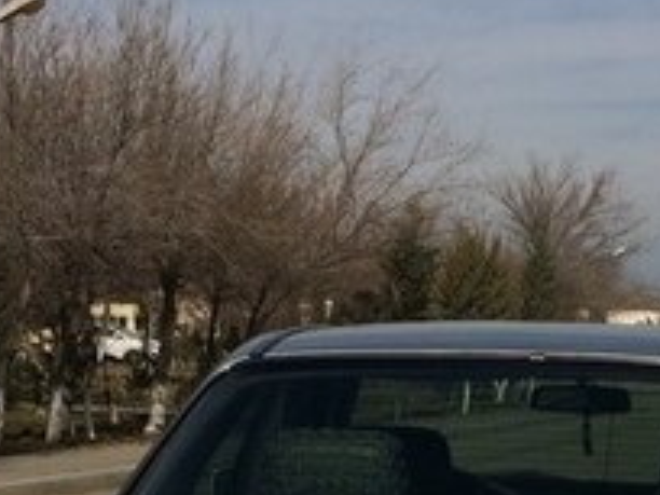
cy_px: 655
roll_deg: -1.0
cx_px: 505
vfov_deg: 15.0
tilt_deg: -11.1
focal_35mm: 94
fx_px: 1792
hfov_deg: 20.7
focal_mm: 4.15
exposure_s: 1/6849
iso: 40
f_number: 2.2
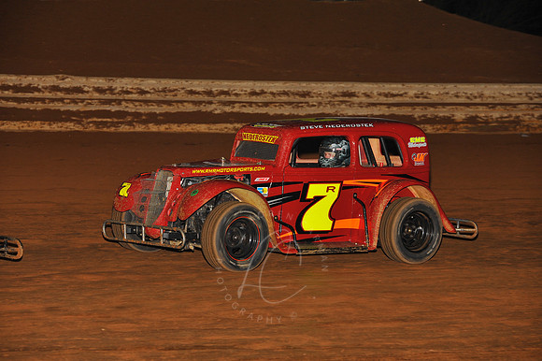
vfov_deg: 10.1
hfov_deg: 15.2
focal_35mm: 135
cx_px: 271
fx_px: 2031
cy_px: 180
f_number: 6.3
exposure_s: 1/250
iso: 500
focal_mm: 135
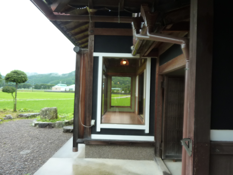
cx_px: 116
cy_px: 88
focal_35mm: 25
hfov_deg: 69.4
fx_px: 168
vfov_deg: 54.9
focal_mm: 4.1
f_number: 3.3
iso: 125
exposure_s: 1/100
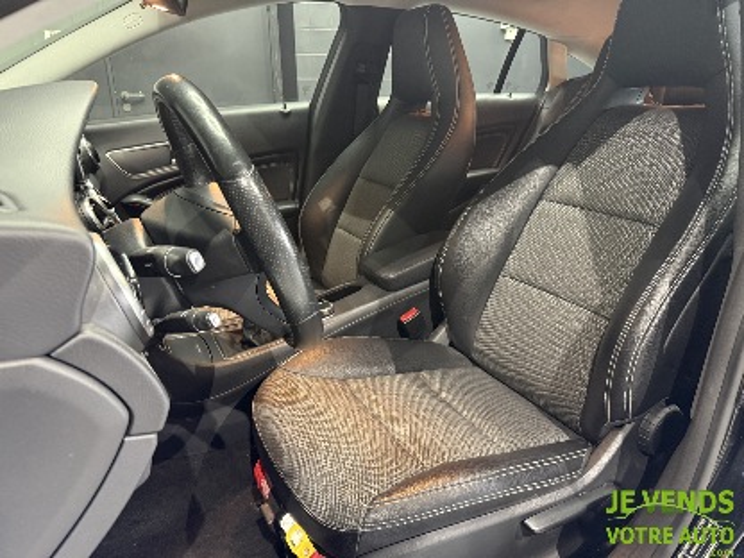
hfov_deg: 71.6
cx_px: 372
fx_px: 516
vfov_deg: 56.8
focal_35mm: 24
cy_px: 279
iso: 640
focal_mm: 6.76
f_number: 1.78
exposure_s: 1/33
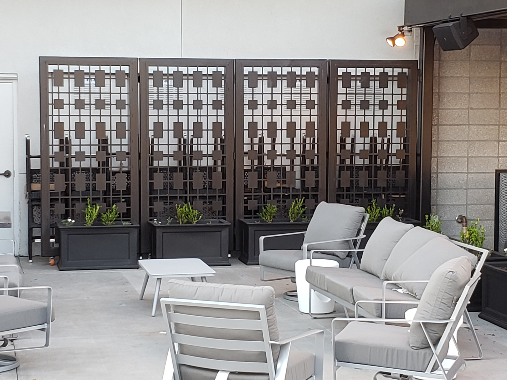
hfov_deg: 67.3
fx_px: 381
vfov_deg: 53.1
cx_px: 254
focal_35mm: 26
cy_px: 190
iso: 80
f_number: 2.4
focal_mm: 4.3
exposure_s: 1/60
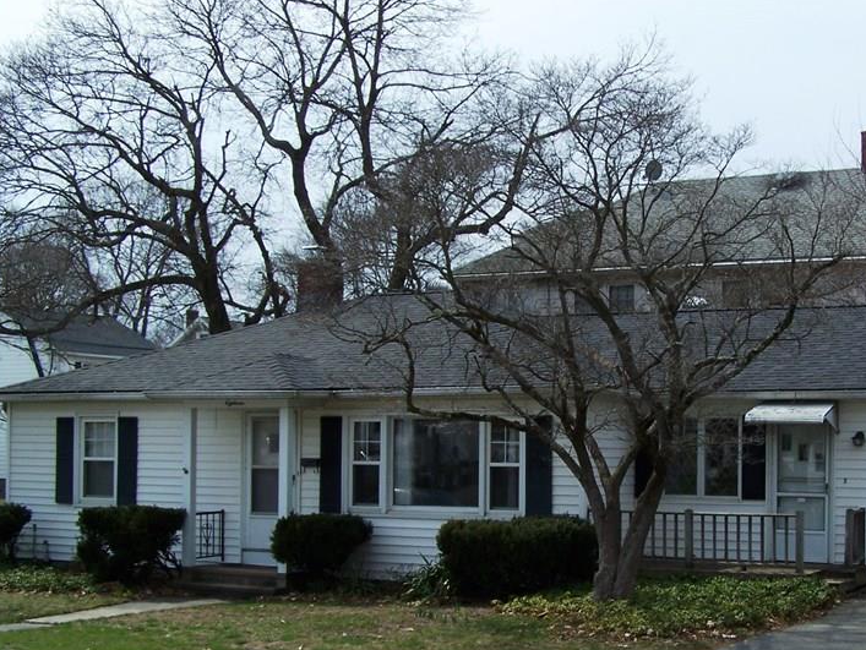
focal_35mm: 55
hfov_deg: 34.4
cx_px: 617
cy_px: 406
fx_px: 1377
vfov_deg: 26.5
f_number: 4
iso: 80
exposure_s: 1/750
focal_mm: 6.3
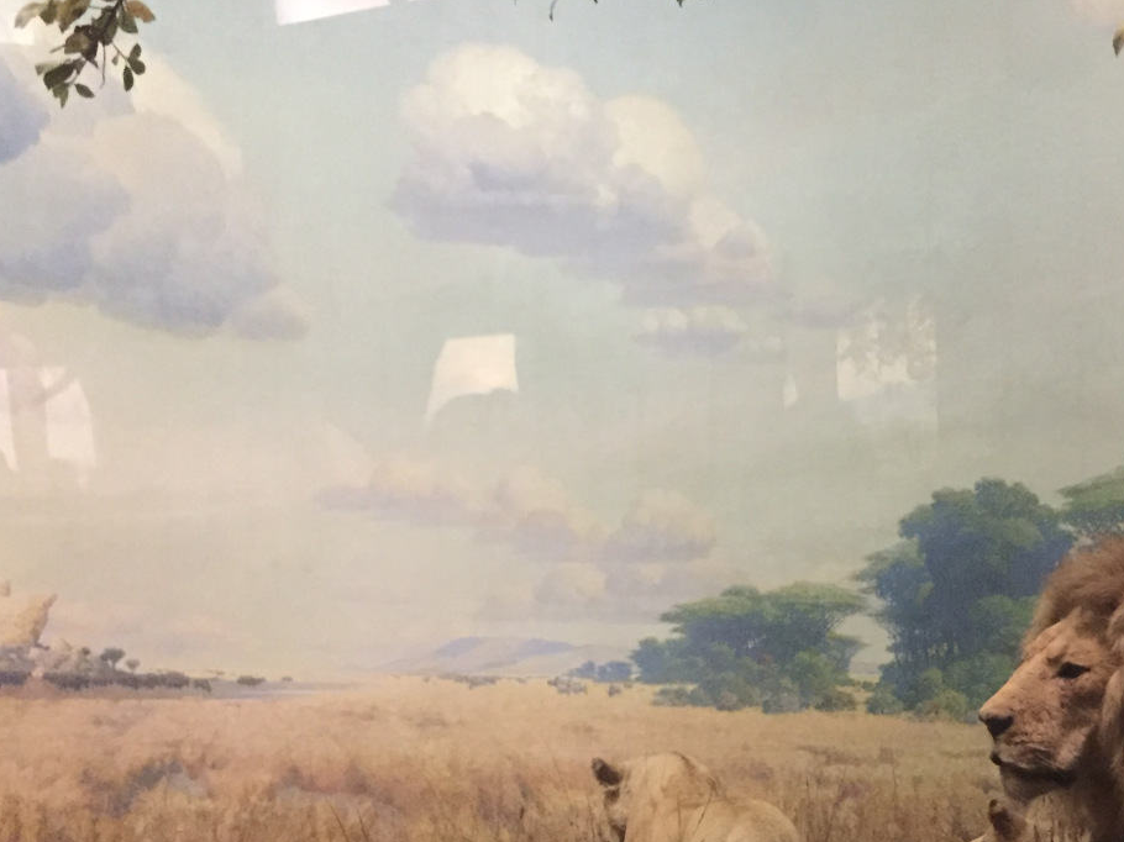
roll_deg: -0.6
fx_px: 1656
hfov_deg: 37.0
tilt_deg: +0.7
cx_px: 776
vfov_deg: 27.8
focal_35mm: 51
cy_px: 707
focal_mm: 4.15
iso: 400
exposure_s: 1/15
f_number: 2.2
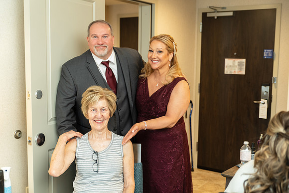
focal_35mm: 46
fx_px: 369
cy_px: 96
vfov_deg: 29.3
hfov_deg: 42.7
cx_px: 144
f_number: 2.8
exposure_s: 1/200
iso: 2000
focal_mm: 46
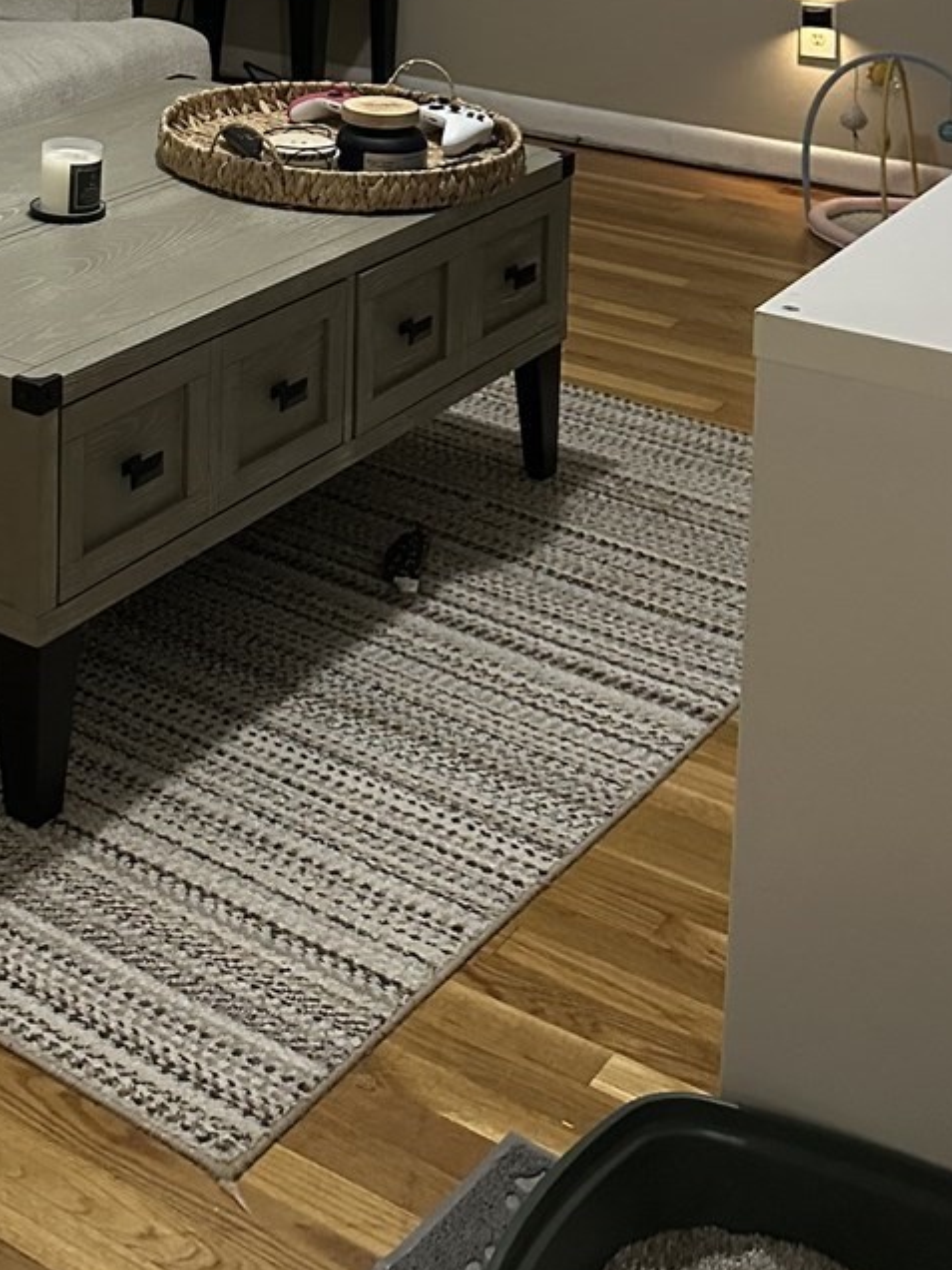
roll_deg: +0.1
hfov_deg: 24.3
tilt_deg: -7.4
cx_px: 52
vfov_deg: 30.1
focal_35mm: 58
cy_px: -94
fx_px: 2127
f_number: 1.78
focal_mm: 6.86
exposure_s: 1/40
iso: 640
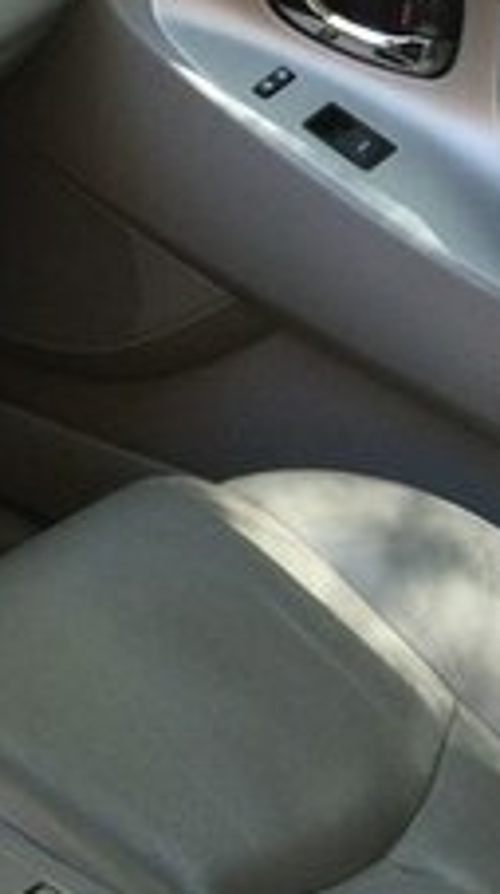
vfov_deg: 23.2
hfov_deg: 10.9
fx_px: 2177
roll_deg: -7.3
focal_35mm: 92
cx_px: -724
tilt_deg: -32.7
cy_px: 447
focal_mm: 4.15
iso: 64
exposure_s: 1/100
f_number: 2.2
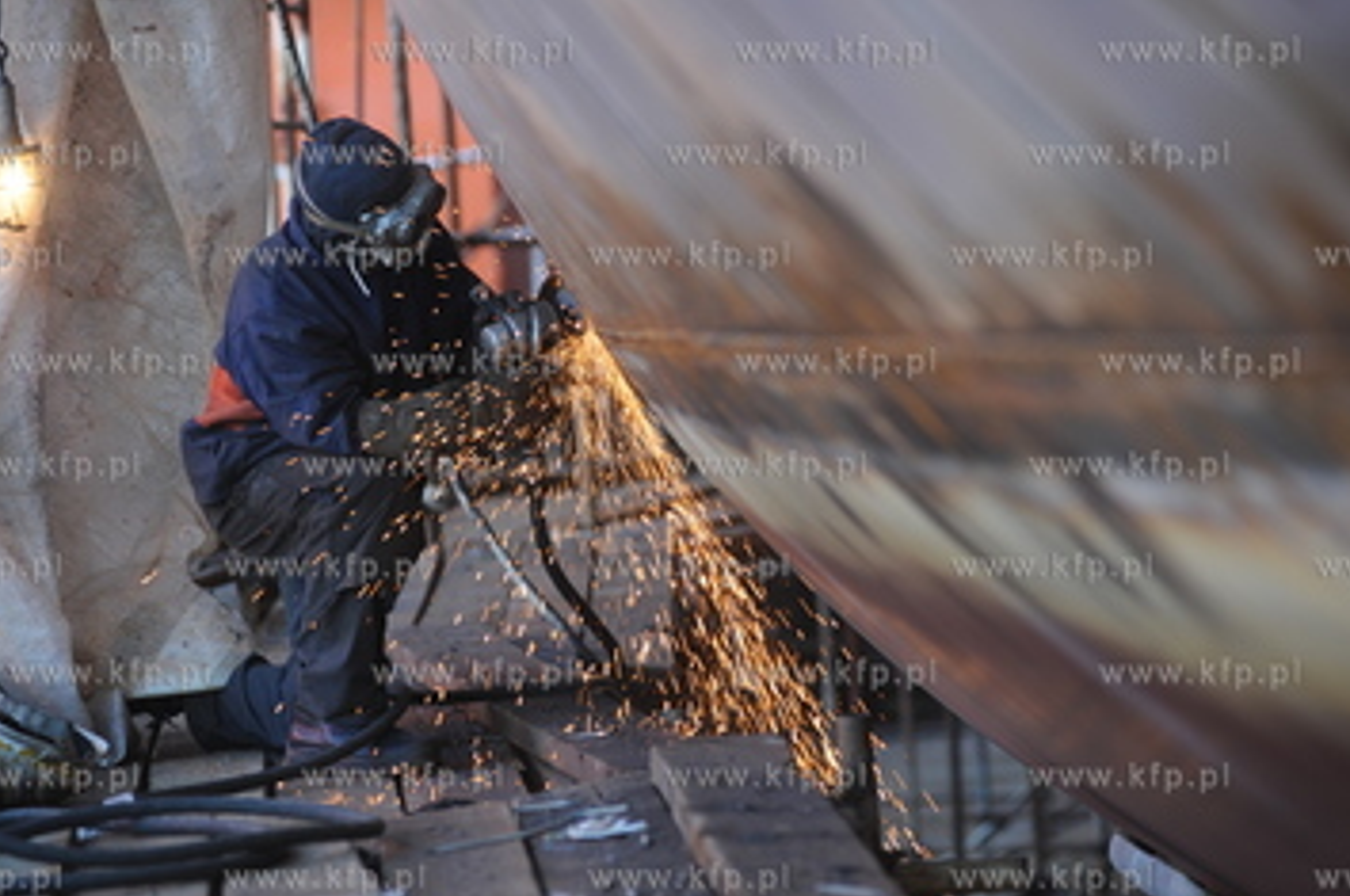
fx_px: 6142
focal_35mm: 164
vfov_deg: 8.3
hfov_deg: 12.5
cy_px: 412
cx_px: 606
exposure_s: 1/200
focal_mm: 145
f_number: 4
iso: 400
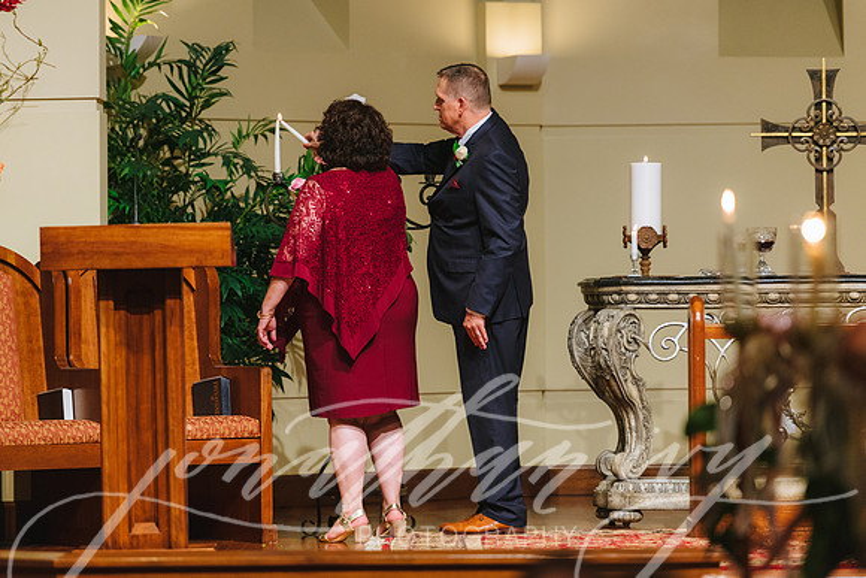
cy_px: 289
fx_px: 4726
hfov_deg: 10.5
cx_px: 433
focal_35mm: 196
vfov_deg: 7.0
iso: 1600
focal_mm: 185
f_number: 2.8
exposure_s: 1/160
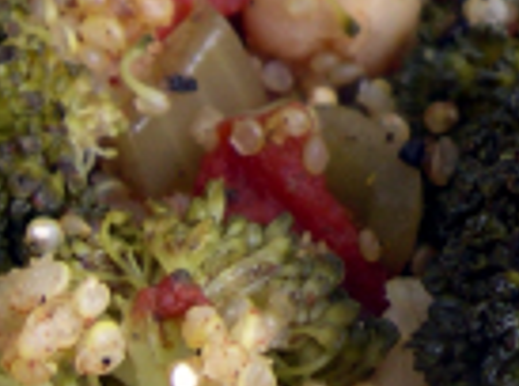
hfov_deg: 10.8
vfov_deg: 8.2
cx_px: 731
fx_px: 2662
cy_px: -98
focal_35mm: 178
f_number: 2.8
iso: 100
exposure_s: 1/16
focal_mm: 8
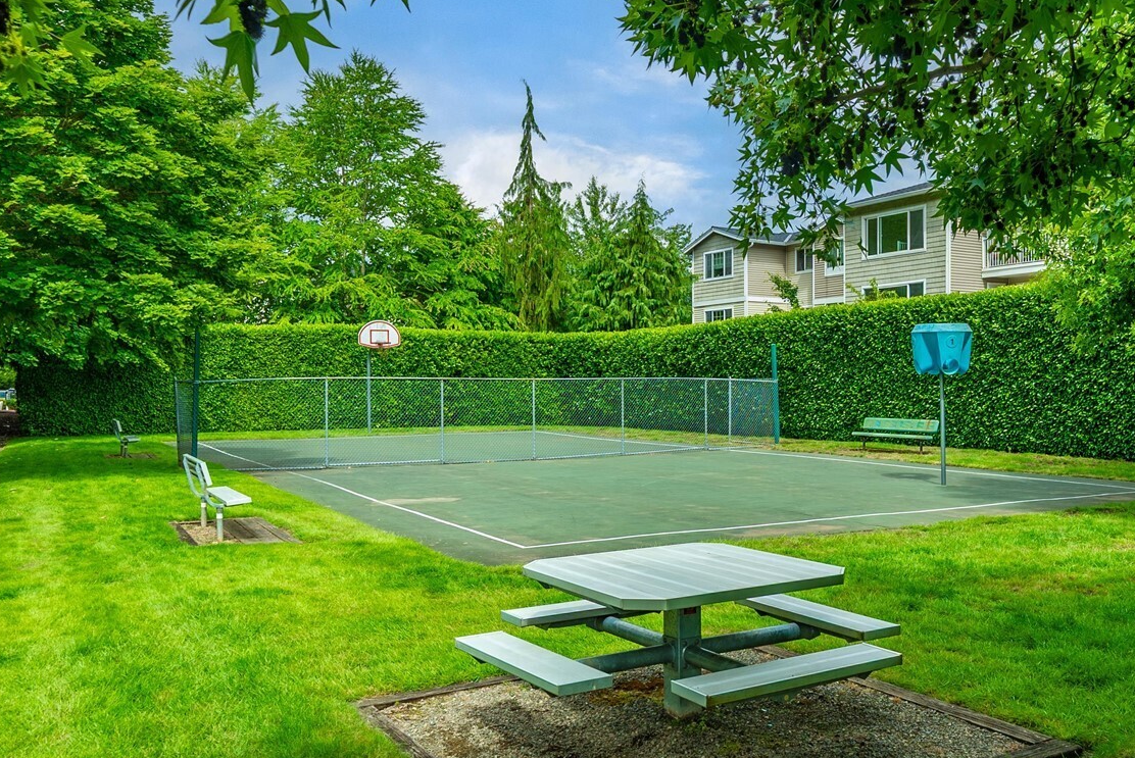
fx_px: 1010
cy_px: 407
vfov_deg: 41.1
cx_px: 686
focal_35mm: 32
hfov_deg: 58.2
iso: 80
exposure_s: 1/80
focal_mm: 21
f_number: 7.1
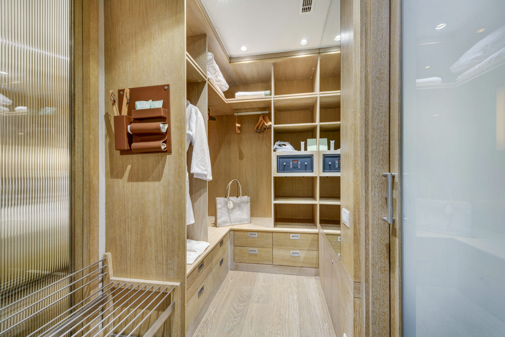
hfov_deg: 104.2
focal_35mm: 14
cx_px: 252
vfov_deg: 81.2
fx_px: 196
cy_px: 168
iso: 100
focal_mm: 14
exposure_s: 2
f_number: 11
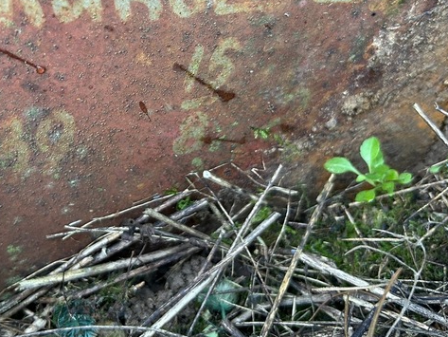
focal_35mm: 44
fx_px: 570
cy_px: 81
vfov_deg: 32.2
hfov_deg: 42.4
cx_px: 155
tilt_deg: -55.8
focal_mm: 5.7
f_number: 1.5
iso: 160
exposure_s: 1/60
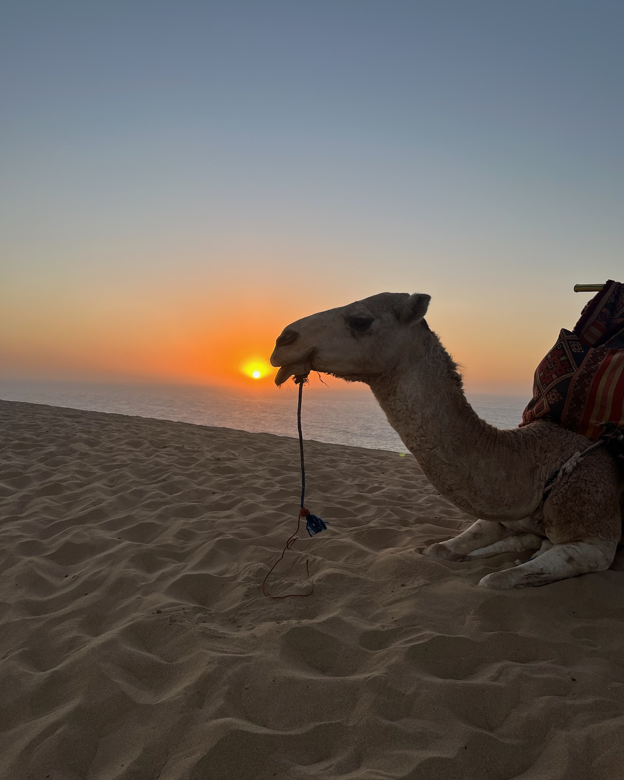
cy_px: 422
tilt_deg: -1.2
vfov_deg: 62.1
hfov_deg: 51.5
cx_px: 321
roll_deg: -1.0
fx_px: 646
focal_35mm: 28
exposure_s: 1/951
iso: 50
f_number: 1.6
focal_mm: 5.1
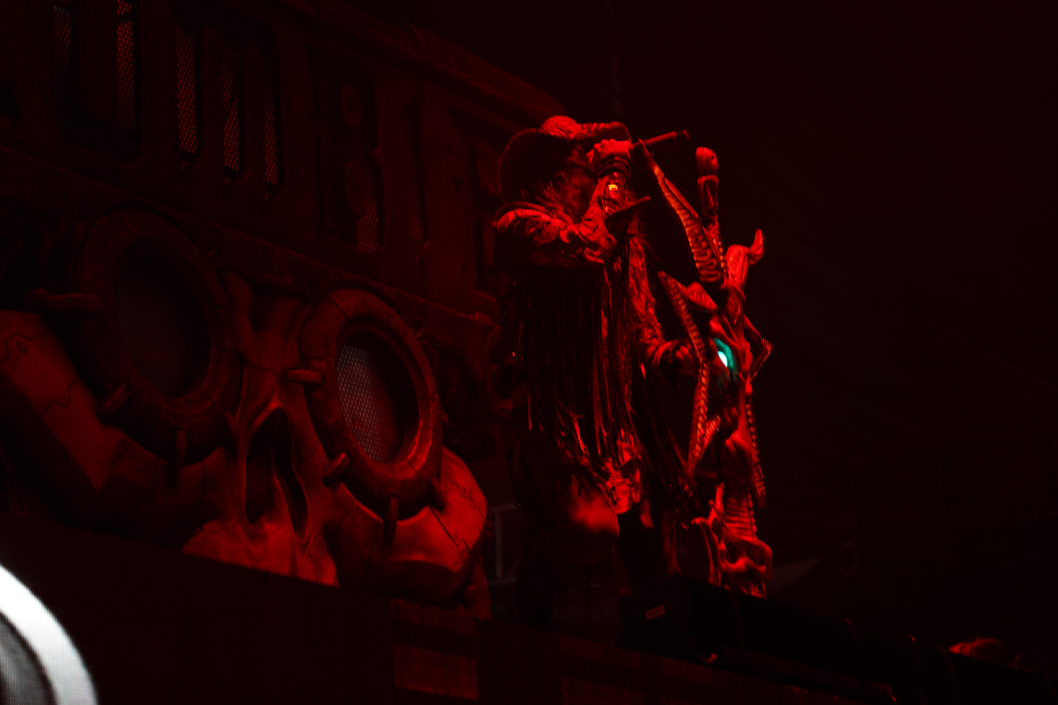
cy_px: 352
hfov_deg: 19.5
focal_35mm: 105
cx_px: 529
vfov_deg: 13.0
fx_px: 3086
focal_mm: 105
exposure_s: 1/125
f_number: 4
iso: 1000
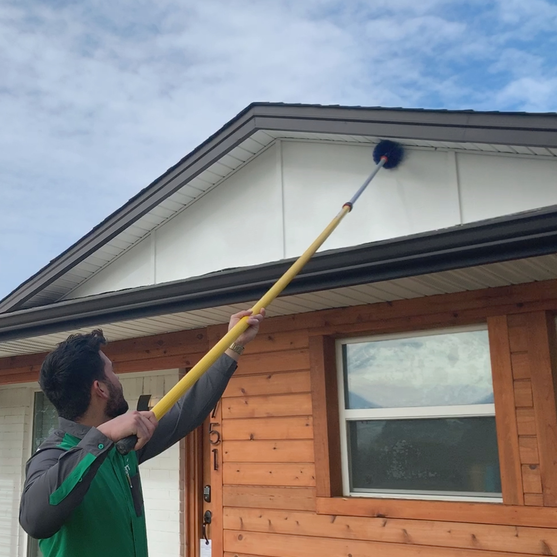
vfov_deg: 47.2
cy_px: 282
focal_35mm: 35
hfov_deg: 46.5
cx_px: 186
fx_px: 637
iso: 200
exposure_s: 1/320
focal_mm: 18
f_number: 9
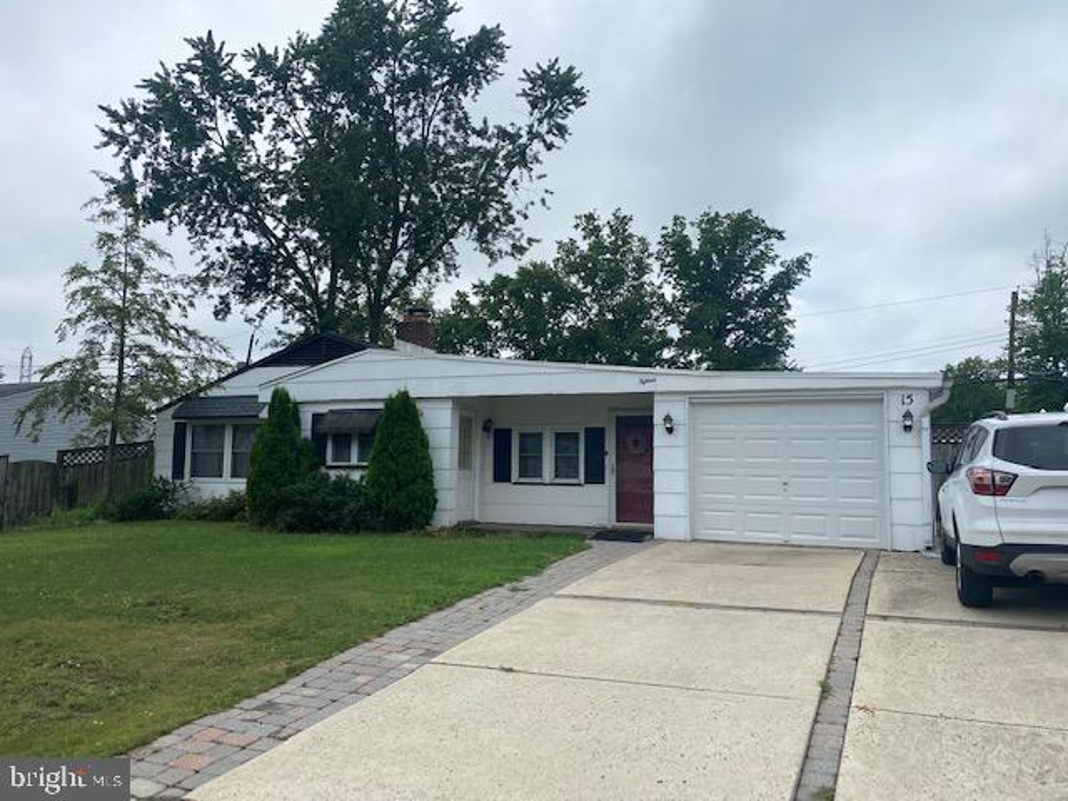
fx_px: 802
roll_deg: -0.4
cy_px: 400
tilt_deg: +5.9
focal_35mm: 26
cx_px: 534
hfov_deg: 67.3
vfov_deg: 53.1
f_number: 1.8
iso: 32
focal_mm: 4.25
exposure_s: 1/5025
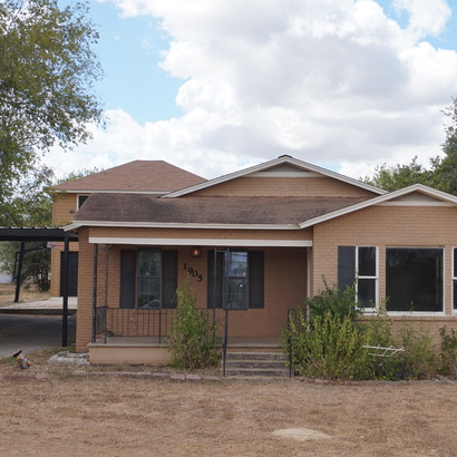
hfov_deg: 29.6
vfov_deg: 29.7
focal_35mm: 58
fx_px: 861
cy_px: 233
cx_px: 288
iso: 100
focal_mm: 29
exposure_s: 1/160
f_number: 10
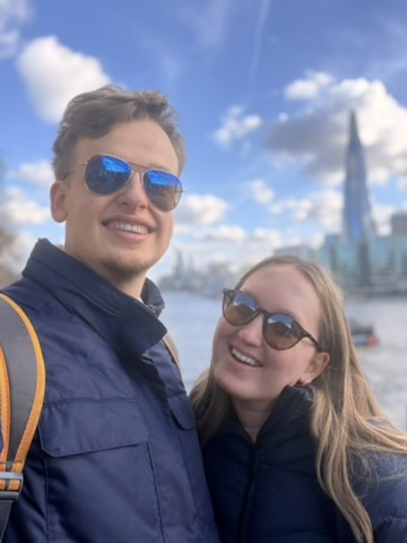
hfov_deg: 46.8
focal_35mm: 30
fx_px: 470
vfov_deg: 60.0
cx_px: 204
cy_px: 272
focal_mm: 2.71
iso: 40
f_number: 1.9
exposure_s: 1/407
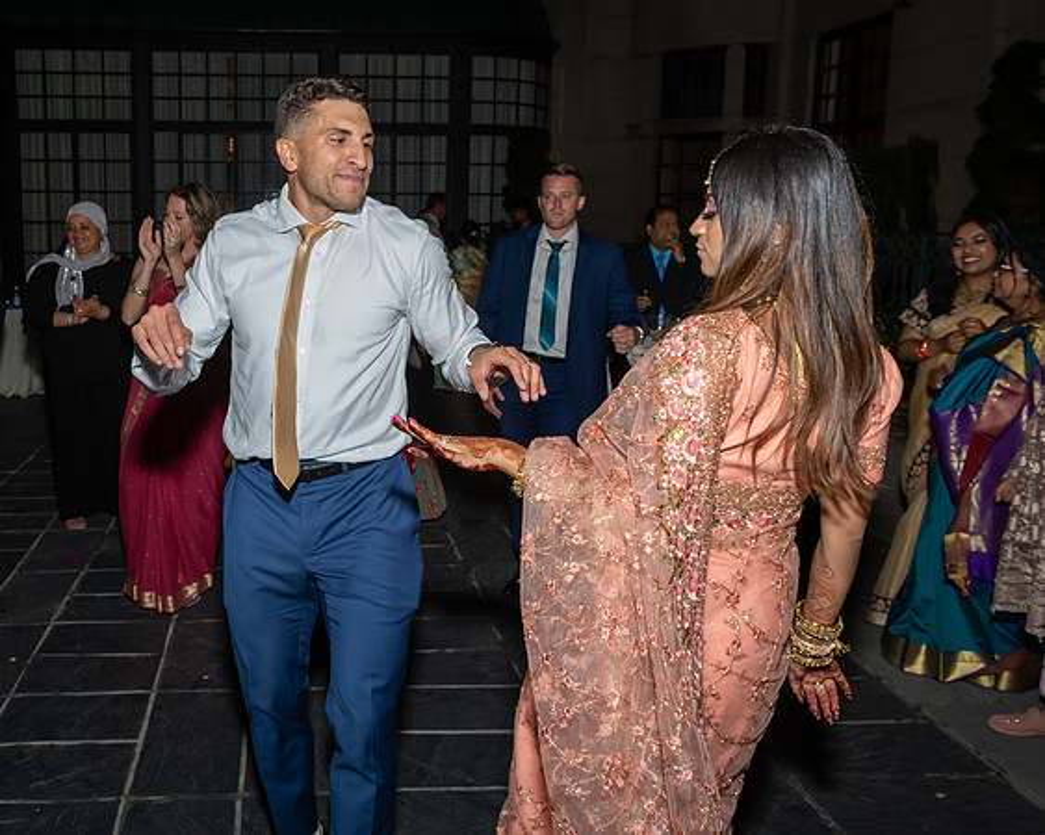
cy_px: 366
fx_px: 997
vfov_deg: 45.4
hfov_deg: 54.3
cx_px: 356
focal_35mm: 32
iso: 500
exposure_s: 1/250
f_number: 5.6
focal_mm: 17
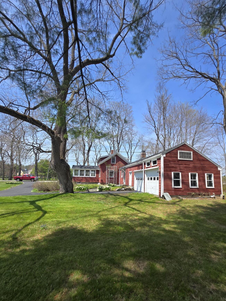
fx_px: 131
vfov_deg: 97.8
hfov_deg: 81.7
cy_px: 167
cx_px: 119
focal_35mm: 15
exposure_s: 1/692
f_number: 2.2
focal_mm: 1.7
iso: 25
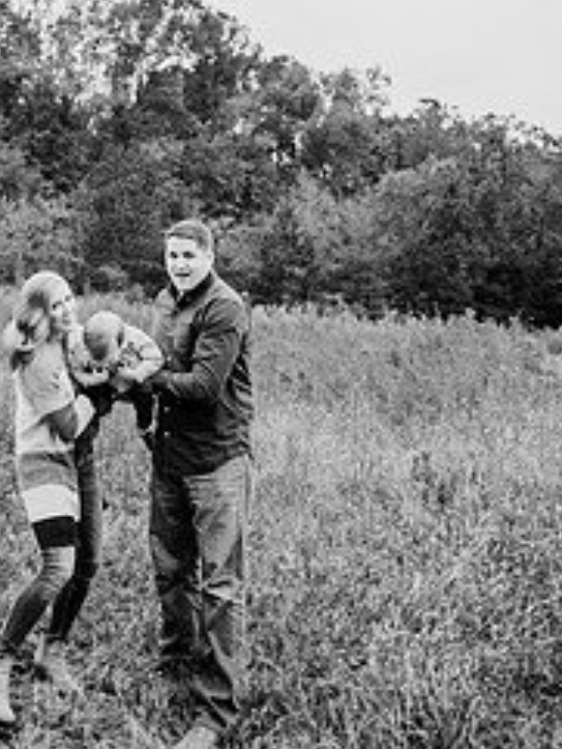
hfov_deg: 32.8
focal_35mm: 43
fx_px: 930
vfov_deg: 41.9
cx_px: 124
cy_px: 149
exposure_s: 1/800
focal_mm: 24
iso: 125
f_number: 2.2
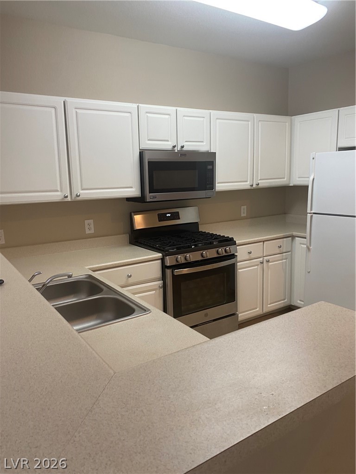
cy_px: 237
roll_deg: +2.6
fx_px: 357
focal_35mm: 26
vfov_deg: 67.3
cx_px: 178
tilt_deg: -9.2
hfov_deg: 53.1
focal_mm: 4.25
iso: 80
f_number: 1.8
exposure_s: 1/60
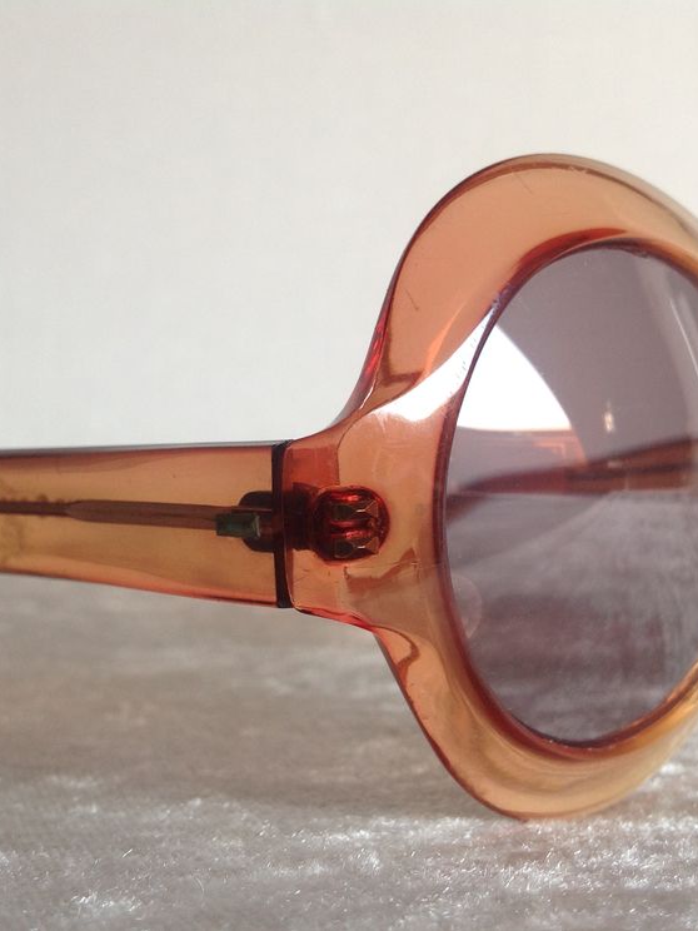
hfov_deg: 30.9
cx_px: 377
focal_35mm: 47
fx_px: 1264
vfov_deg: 40.4
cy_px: 465
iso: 64
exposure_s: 1/40
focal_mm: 4.28
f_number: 2.4
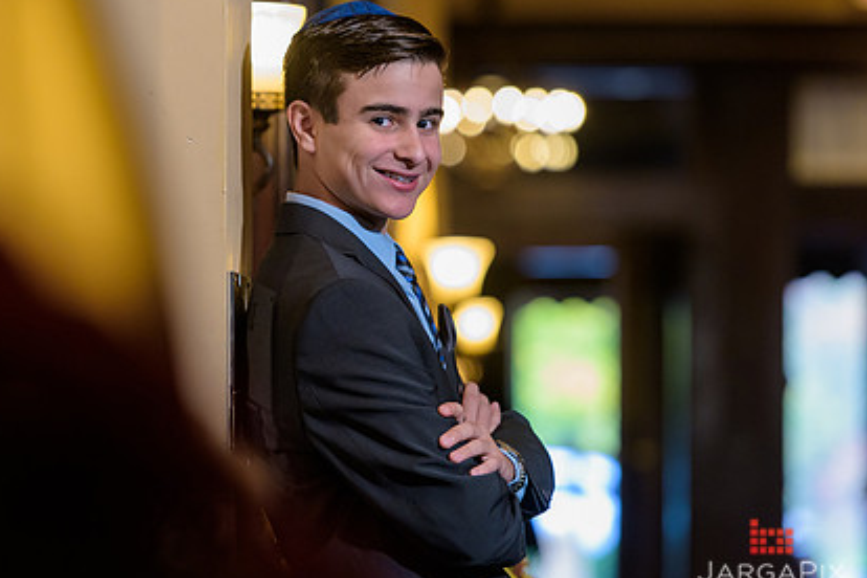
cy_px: 223
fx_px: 5394
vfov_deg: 6.1
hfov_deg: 9.2
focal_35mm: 224
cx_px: 291
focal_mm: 160
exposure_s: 1/125
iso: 1600
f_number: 3.2
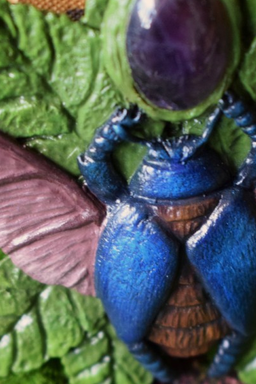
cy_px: 211
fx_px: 1686
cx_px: 172
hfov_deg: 8.7
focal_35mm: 158
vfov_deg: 13.0
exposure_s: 1/60
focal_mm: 55
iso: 2500
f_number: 5.6
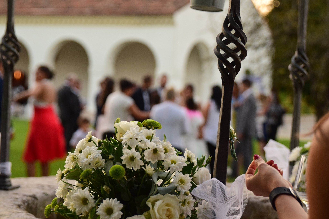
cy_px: 110
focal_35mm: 75
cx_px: 164
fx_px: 685
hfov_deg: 27.0
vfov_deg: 18.2
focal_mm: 50
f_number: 2.8
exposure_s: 1/640
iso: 1600
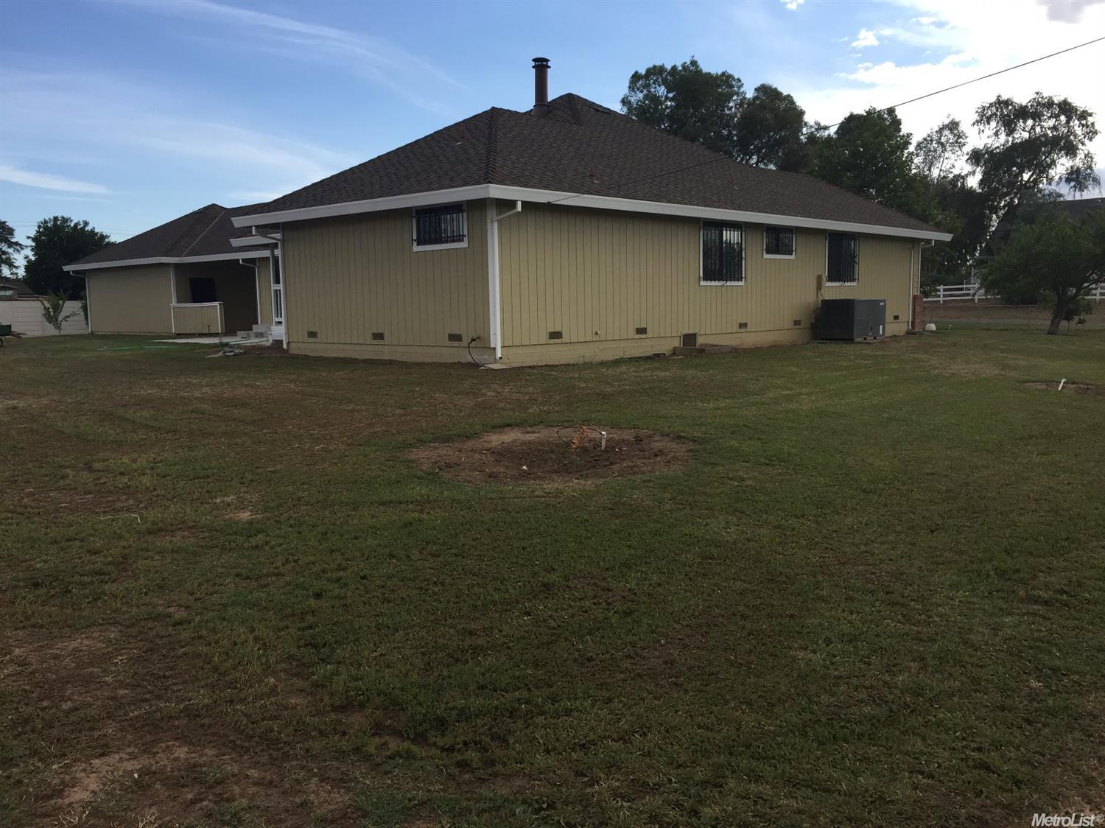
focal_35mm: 29
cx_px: 552
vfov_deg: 48.2
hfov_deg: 61.7
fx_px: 925
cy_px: 414
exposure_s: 1/1041
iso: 32
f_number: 2.2
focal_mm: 4.15
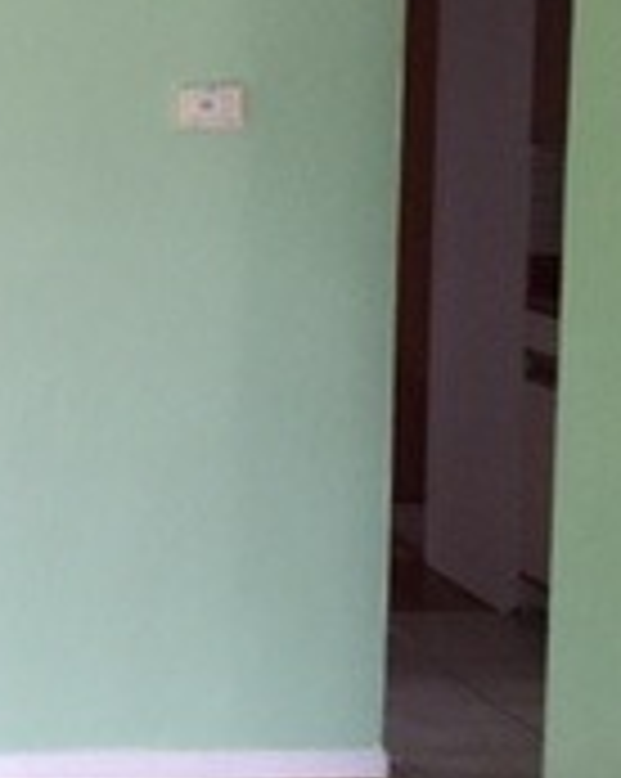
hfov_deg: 13.6
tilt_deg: -5.8
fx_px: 2417
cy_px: 351
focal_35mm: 105
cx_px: -369
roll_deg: +0.3
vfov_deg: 18.3
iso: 125
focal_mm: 4.15
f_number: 2.2
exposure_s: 1/15
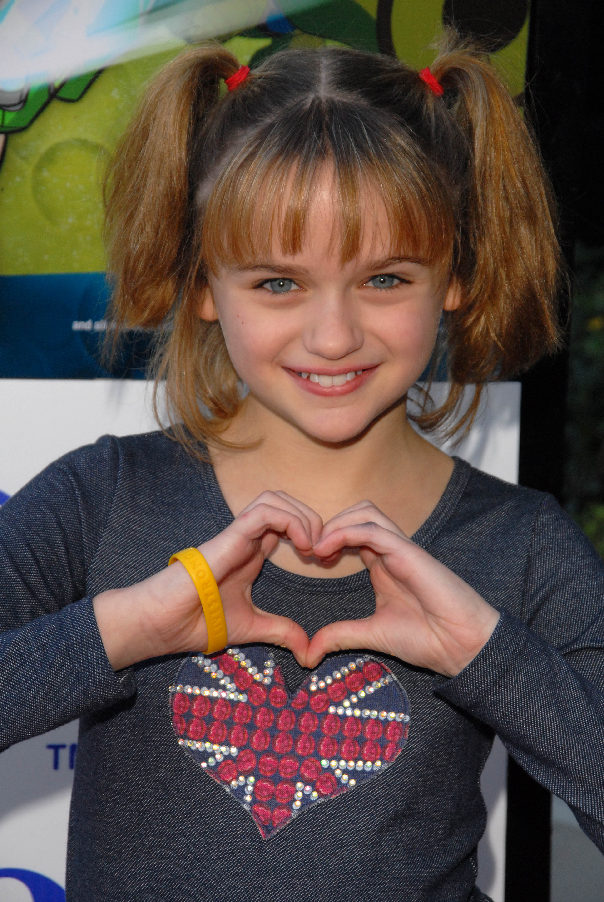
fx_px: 3652
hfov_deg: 9.5
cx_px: 298
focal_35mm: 146
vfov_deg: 14.1
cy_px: 455
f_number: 8
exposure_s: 1/250
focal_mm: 95
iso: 400
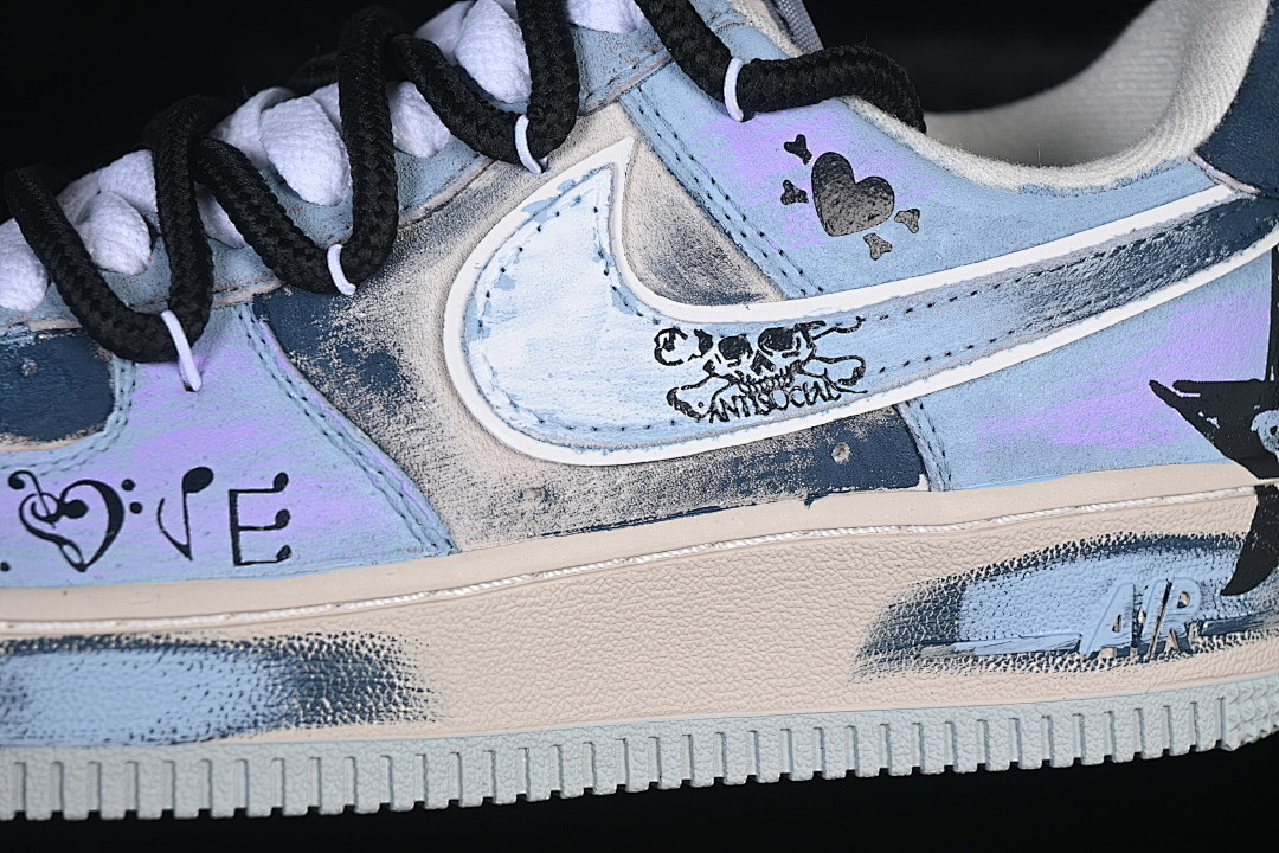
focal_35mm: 75
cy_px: 426
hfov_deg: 27.0
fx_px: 2664
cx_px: 640
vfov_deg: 18.2
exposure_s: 1/60
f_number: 7.1
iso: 160
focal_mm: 50
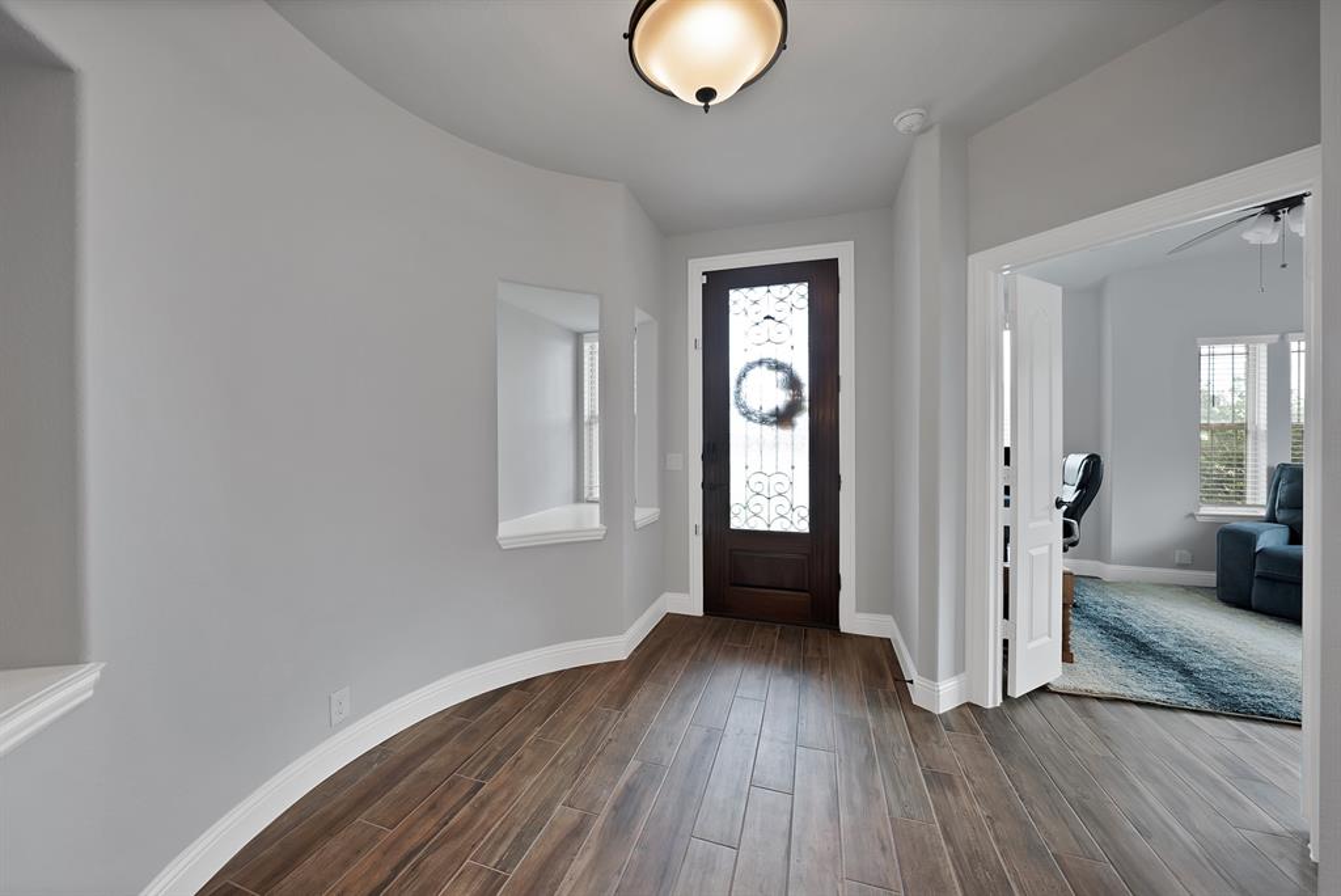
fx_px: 447
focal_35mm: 12
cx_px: 670
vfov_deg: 90.1
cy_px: 448
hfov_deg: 112.6
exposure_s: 1/60
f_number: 2.8
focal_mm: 12
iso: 640
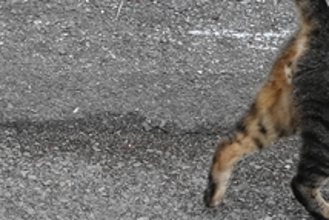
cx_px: 300
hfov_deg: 17.5
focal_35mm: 115
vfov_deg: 11.8
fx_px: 1052
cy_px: 225
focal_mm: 8.8
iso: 800
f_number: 2.8
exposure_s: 1/250
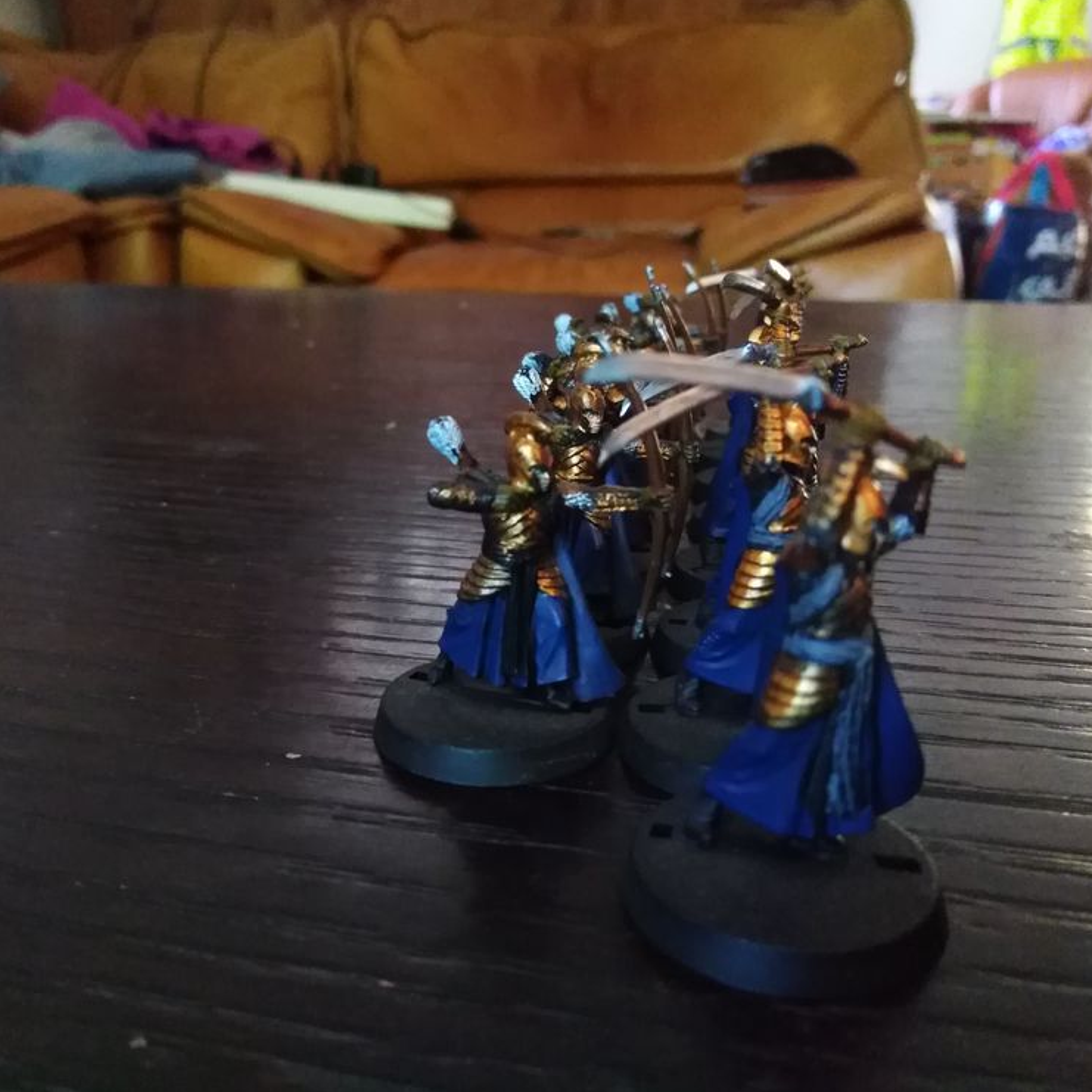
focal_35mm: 31
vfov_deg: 52.5
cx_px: 500
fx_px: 1106
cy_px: 544
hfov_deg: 52.5
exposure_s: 1/12.5
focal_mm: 3.46
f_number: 2.2
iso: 1512
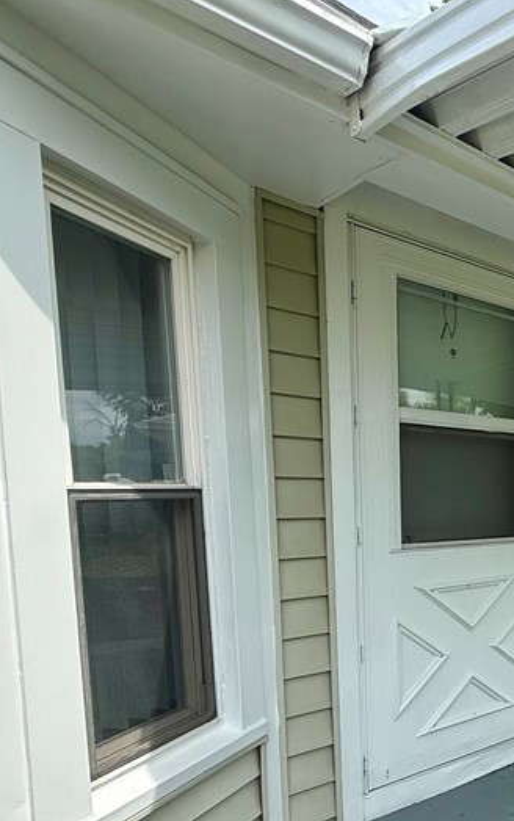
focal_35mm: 29
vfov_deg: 63.0
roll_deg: -0.1
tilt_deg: -4.4
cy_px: 548
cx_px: 614
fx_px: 649
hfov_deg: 34.6
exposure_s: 1/1087
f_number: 2.2
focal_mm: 2.22
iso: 50
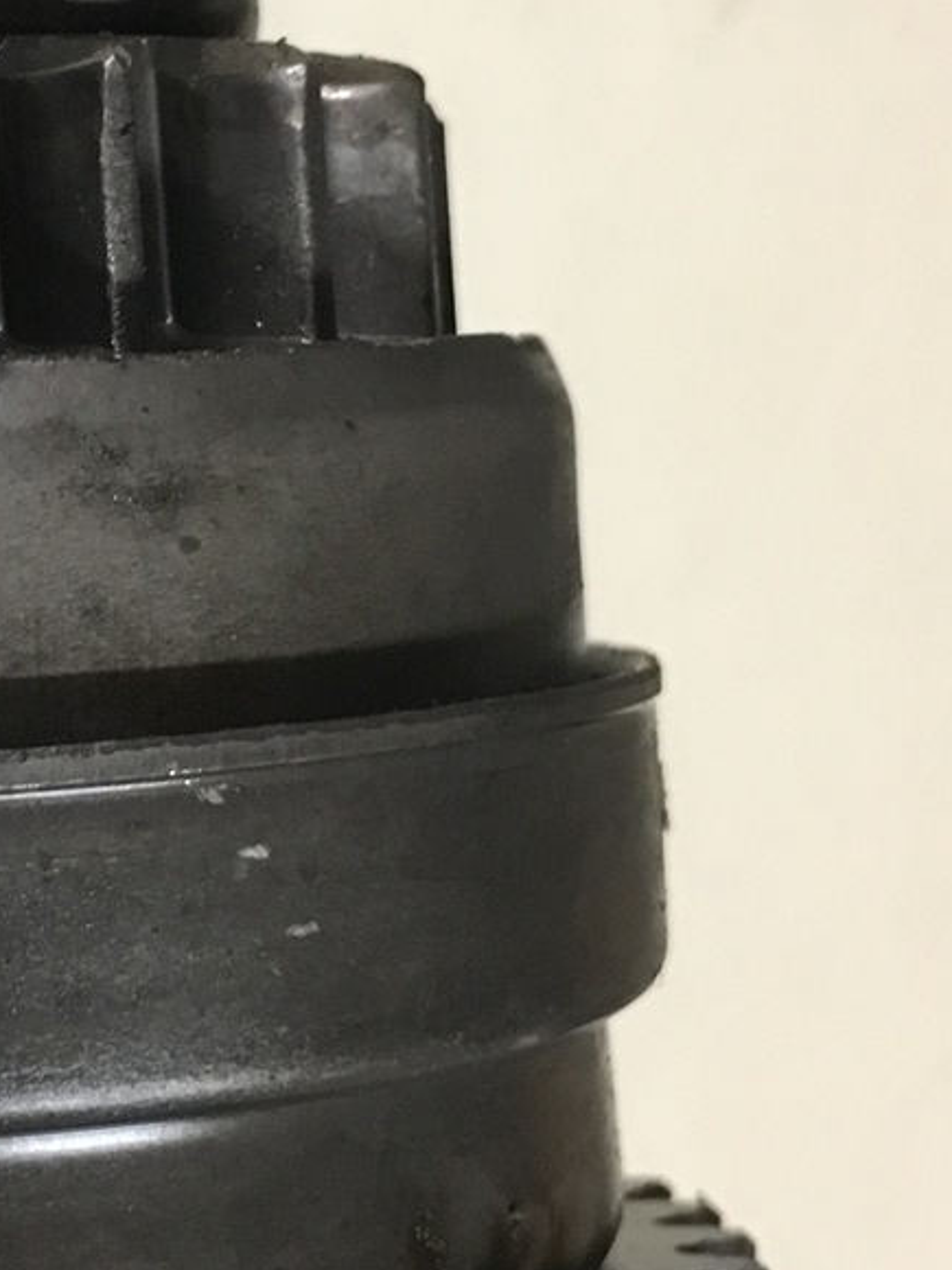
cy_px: 556
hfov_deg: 17.6
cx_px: -184
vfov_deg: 24.4
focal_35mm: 80
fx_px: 2934
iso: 200
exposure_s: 1/20
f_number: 2.2
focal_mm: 4.15
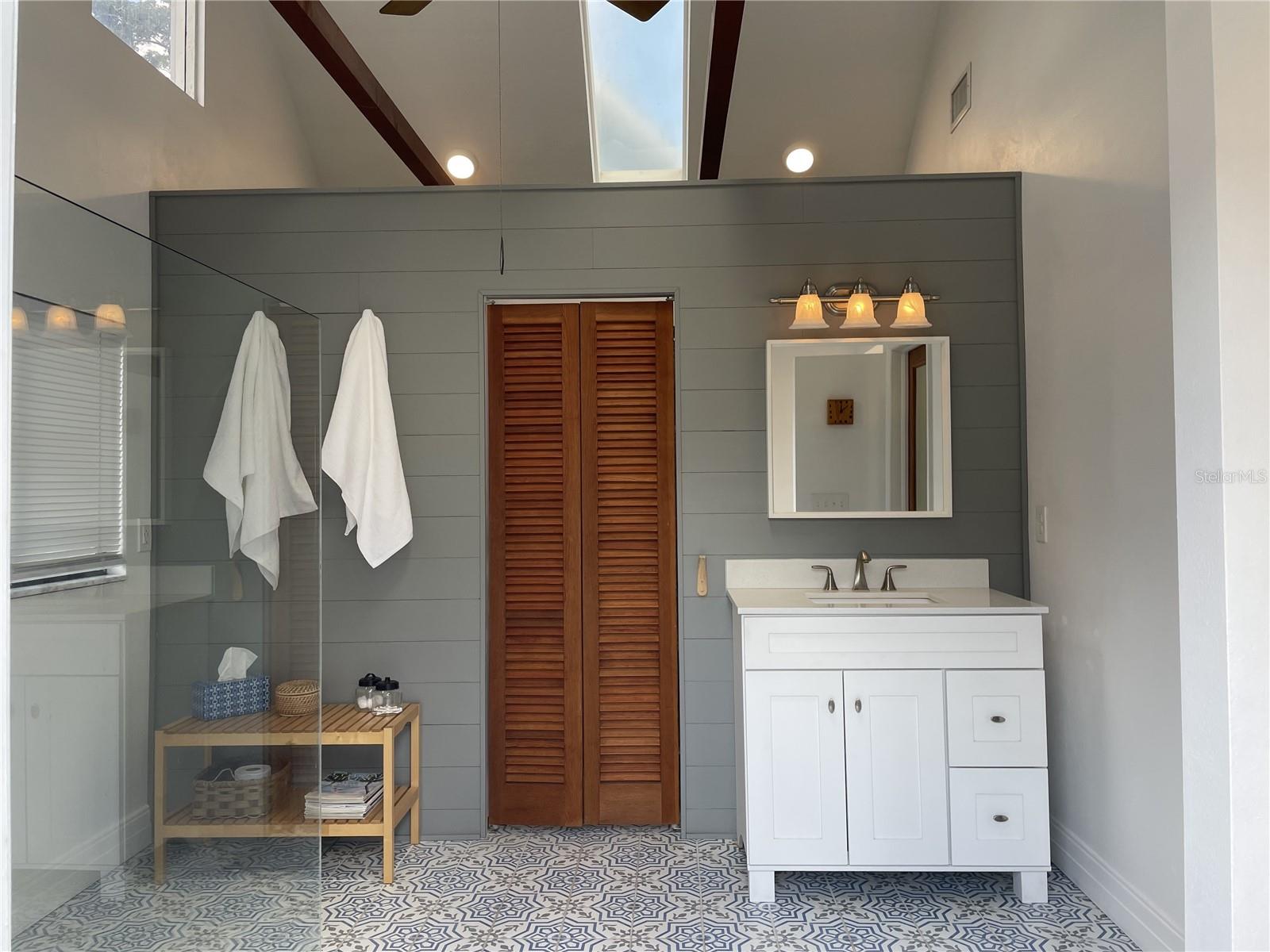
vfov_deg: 53.1
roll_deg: +0.3
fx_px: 954
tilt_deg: +1.6
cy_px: 476
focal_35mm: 26
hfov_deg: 67.3
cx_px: 635
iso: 32
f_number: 1.6
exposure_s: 1/142
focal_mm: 4.2
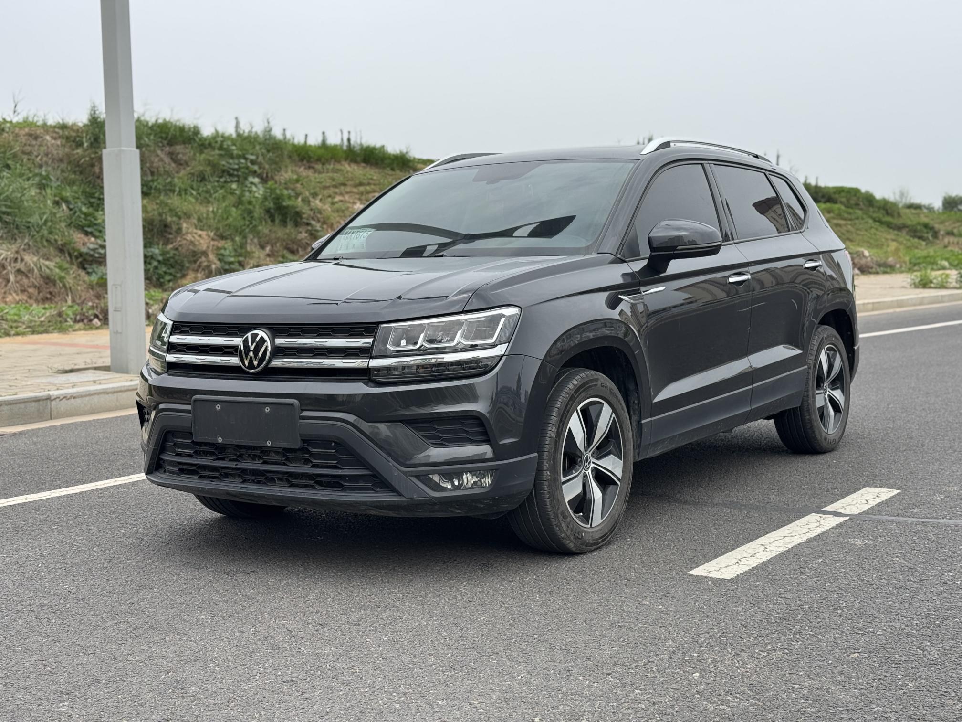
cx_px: 481
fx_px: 1334
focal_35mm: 48
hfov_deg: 39.7
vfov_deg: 30.3
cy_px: 361
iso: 64
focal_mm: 6.76
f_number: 1.78
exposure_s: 1/1667
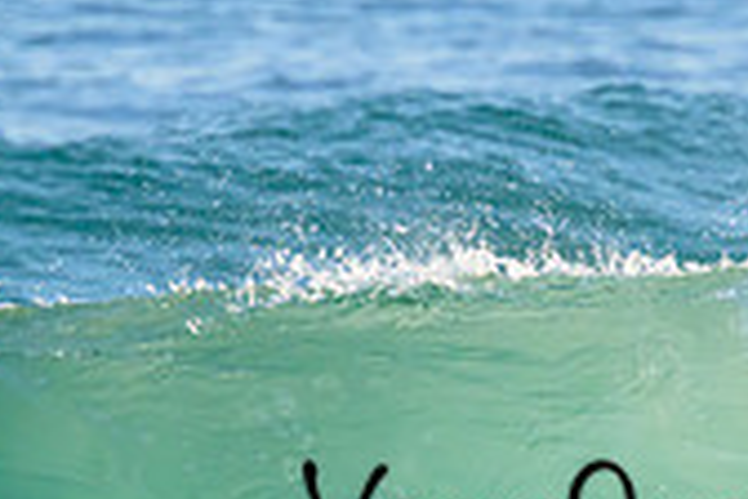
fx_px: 48658
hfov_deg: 0.9
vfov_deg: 0.6
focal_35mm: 2342
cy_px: 492
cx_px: 761
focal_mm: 680
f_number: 11
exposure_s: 1/2000
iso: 2200
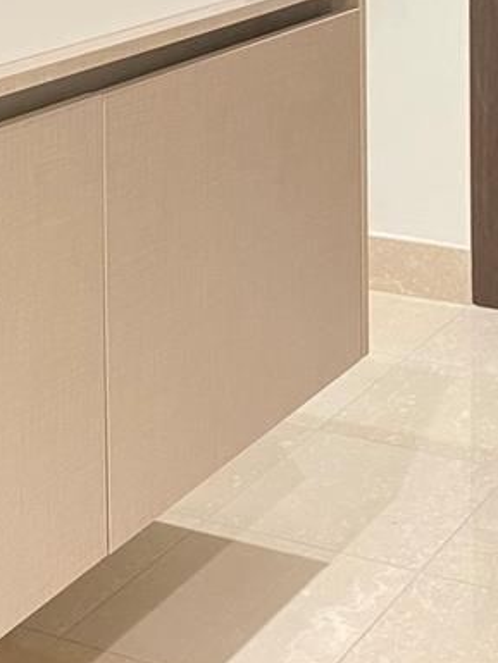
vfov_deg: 22.1
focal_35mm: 81
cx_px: 377
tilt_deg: -2.3
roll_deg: +1.4
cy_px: -160
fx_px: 1553
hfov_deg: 18.1
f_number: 1.8
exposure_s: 1/60
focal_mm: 4.25
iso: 250
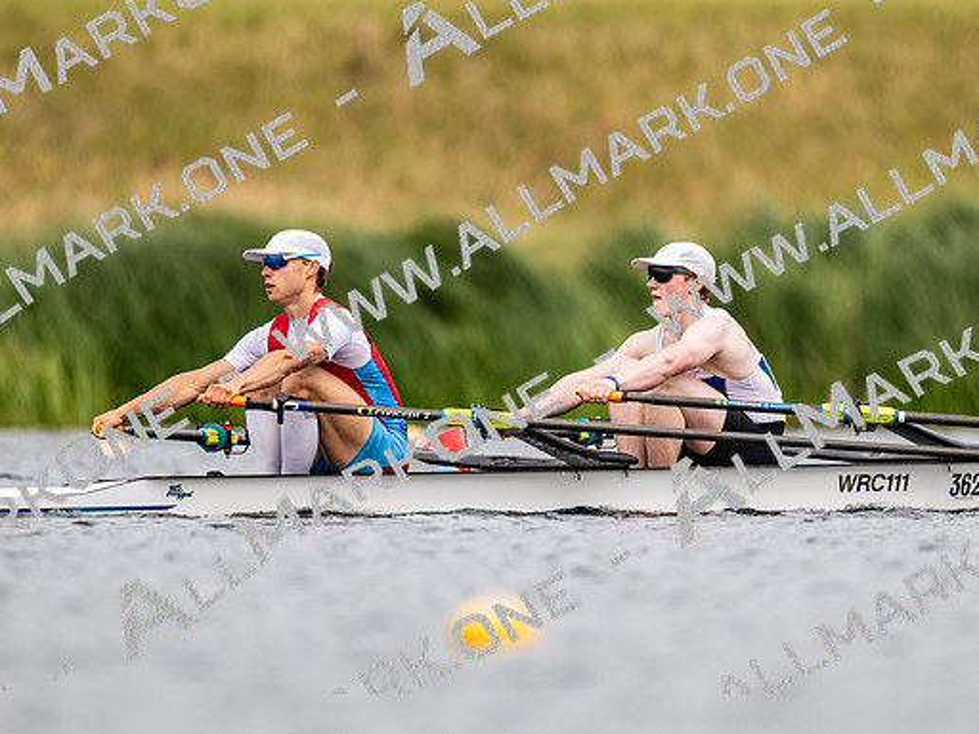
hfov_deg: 2.0
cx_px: 507
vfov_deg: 1.5
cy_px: 367
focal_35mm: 980
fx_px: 27716
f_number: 4
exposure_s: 1/2500
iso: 280
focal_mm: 600
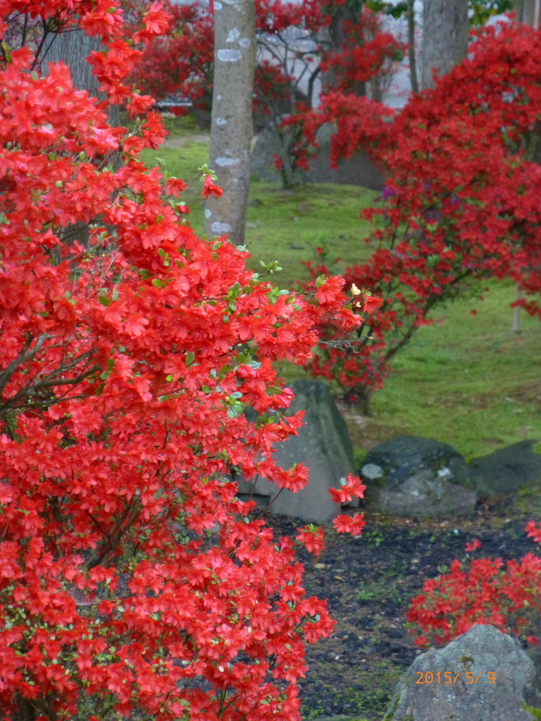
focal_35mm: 231
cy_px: 360
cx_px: 270
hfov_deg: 6.4
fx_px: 4814
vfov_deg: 8.6
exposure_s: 1/50
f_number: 5.6
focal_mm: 41.3
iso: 400
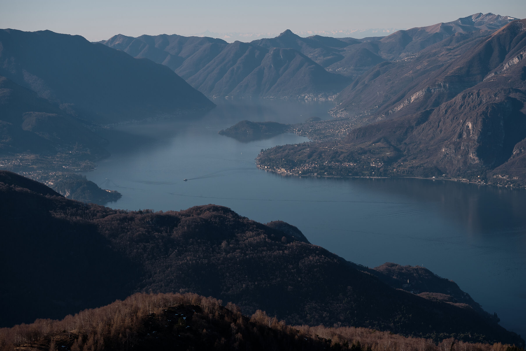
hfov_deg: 27.0
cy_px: 176
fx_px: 1096
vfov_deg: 18.2
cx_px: 263
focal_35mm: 75
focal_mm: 50
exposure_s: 1/250
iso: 125
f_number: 8
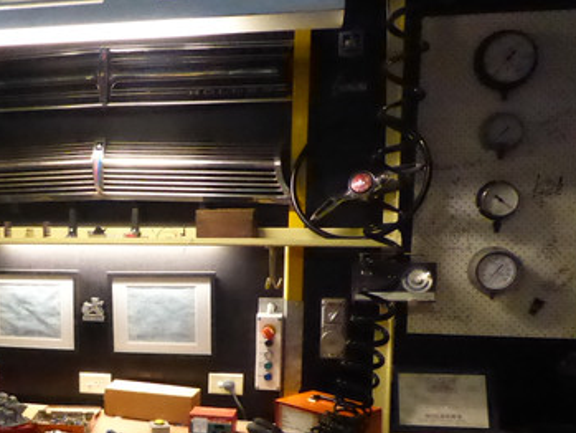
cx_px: 97
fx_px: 732
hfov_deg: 40.7
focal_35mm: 44
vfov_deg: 32.4
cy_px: 314
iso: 3200
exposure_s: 1/40
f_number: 3.3
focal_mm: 4.3
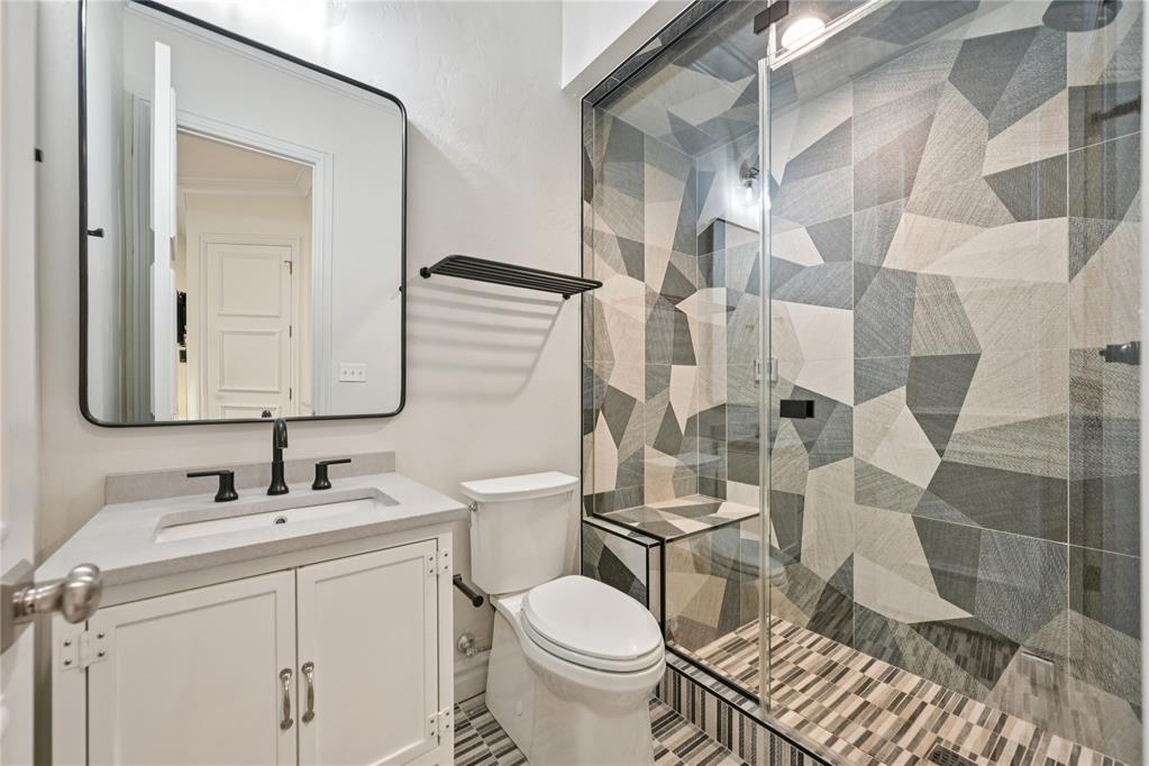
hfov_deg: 104.3
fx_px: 447
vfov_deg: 81.2
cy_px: 383
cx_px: 574
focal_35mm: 14
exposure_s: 1/15
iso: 250
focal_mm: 14
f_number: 7.1
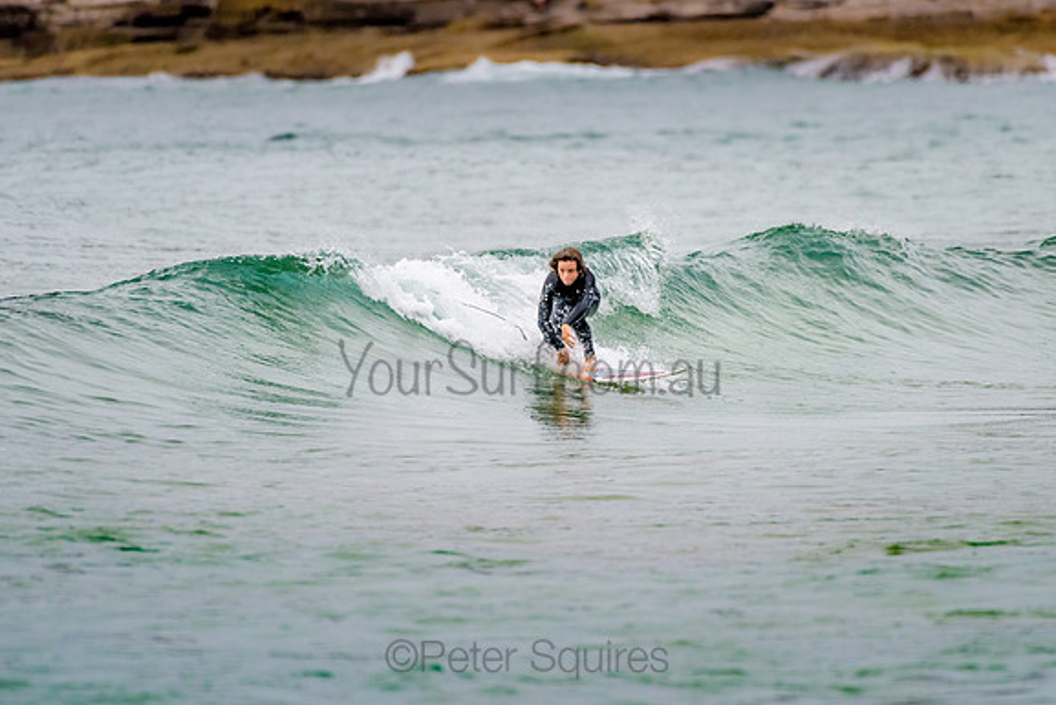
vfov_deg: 2.2
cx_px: 561
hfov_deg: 3.3
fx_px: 18073
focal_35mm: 616
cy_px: 297
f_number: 5.6
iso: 720
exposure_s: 1/800
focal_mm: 500
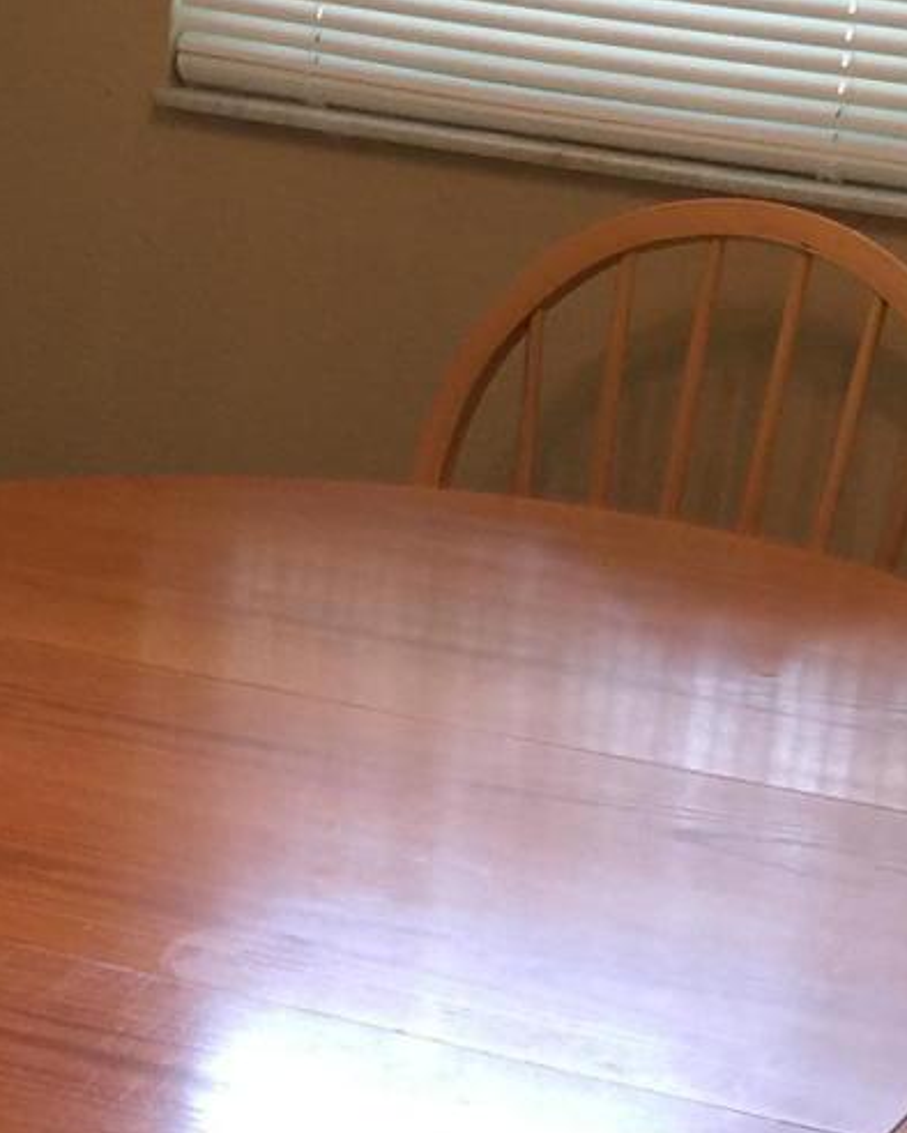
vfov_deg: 16.2
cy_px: 1285
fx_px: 3856
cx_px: -51
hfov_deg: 13.2
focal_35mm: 115
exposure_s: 1/15
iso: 32
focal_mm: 4.15
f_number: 2.2
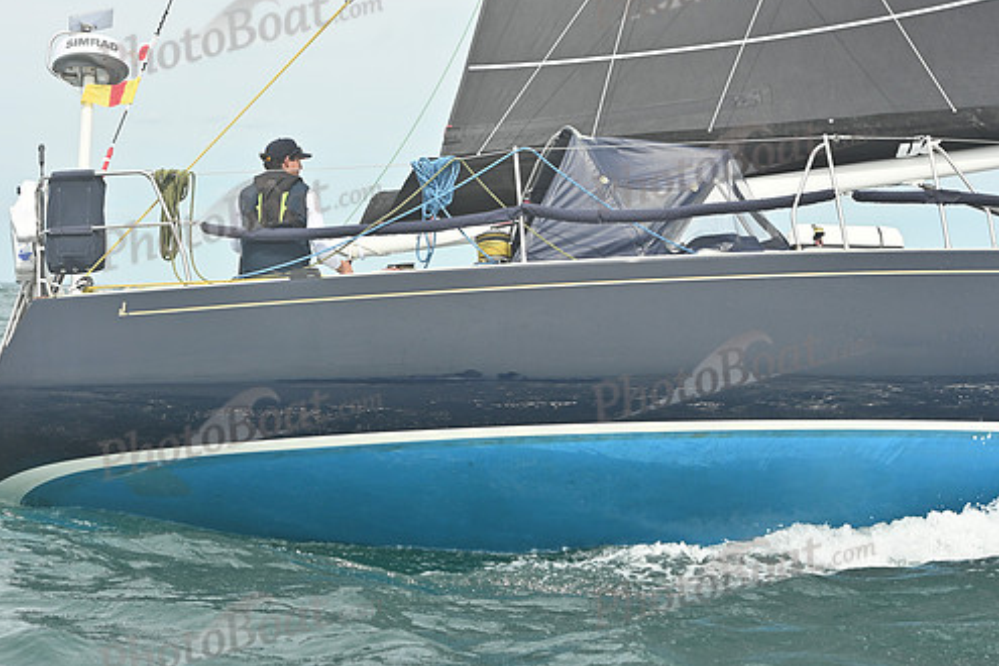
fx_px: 2275
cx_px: 488
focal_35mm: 82
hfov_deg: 24.8
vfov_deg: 16.6
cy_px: 296
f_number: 7.1
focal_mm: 70
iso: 320
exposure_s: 1/1250
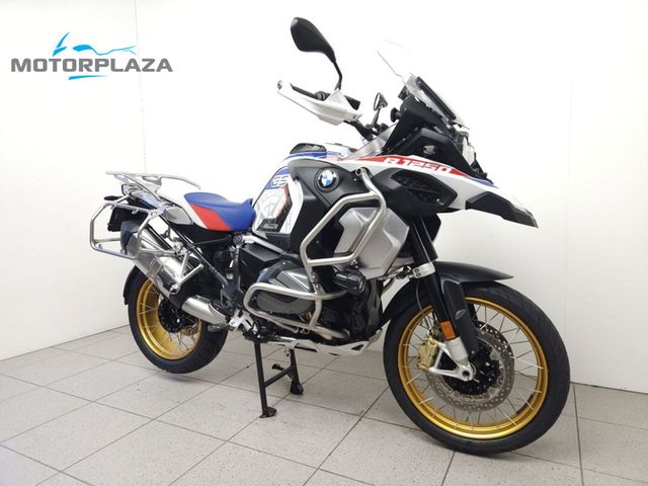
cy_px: 243
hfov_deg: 73.9
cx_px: 324
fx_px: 431
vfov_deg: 58.9
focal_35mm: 23
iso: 125
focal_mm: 5.4
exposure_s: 1/50
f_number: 1.8
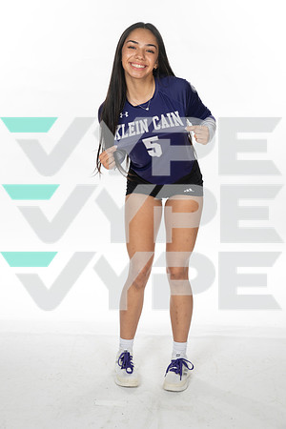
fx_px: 655
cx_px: 143
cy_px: 214
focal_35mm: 55
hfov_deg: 24.6
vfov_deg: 36.2
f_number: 7.1
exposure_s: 1/320
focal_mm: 55
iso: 800
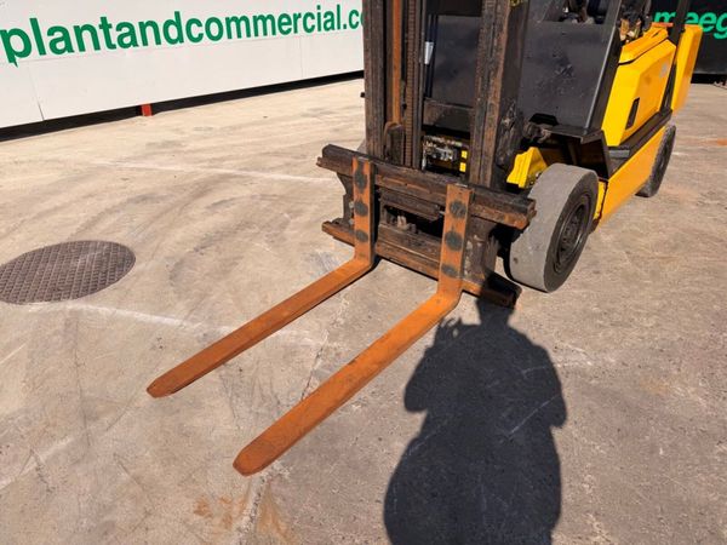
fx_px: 504
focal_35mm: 24
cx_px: 364
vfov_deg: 56.8
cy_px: 272
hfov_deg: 71.6
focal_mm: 6.76
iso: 80
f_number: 1.78
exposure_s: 1/7353
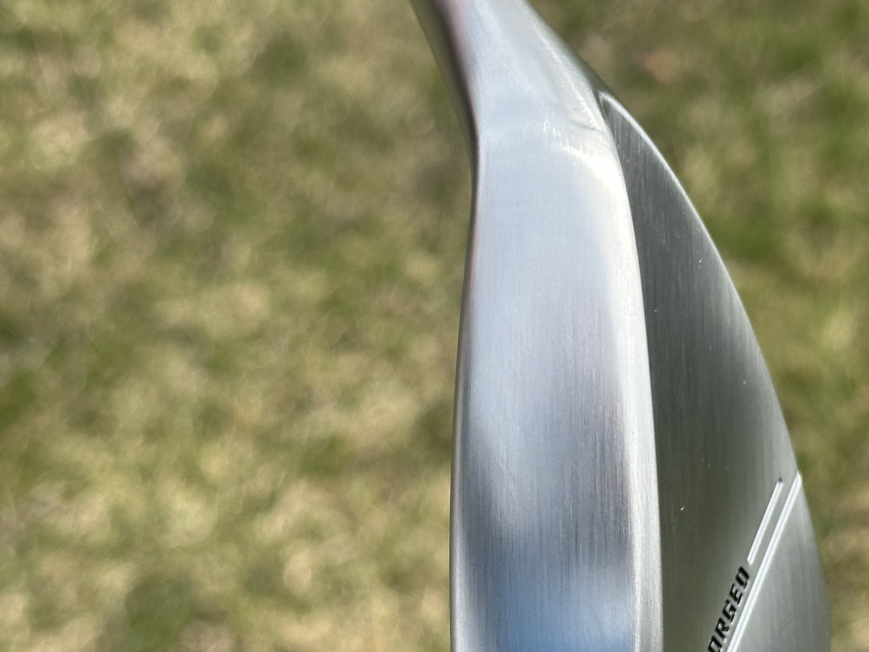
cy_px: 454
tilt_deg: -46.8
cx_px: 596
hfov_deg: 28.7
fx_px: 1682
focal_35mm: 67
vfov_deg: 21.8
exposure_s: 1/1107
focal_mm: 6.86
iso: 64
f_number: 1.78
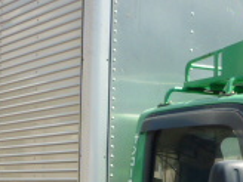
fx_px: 906
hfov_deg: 14.7
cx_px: 302
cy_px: 237
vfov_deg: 11.2
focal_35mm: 129
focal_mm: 5.5
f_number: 2.8
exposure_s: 1/800
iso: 80
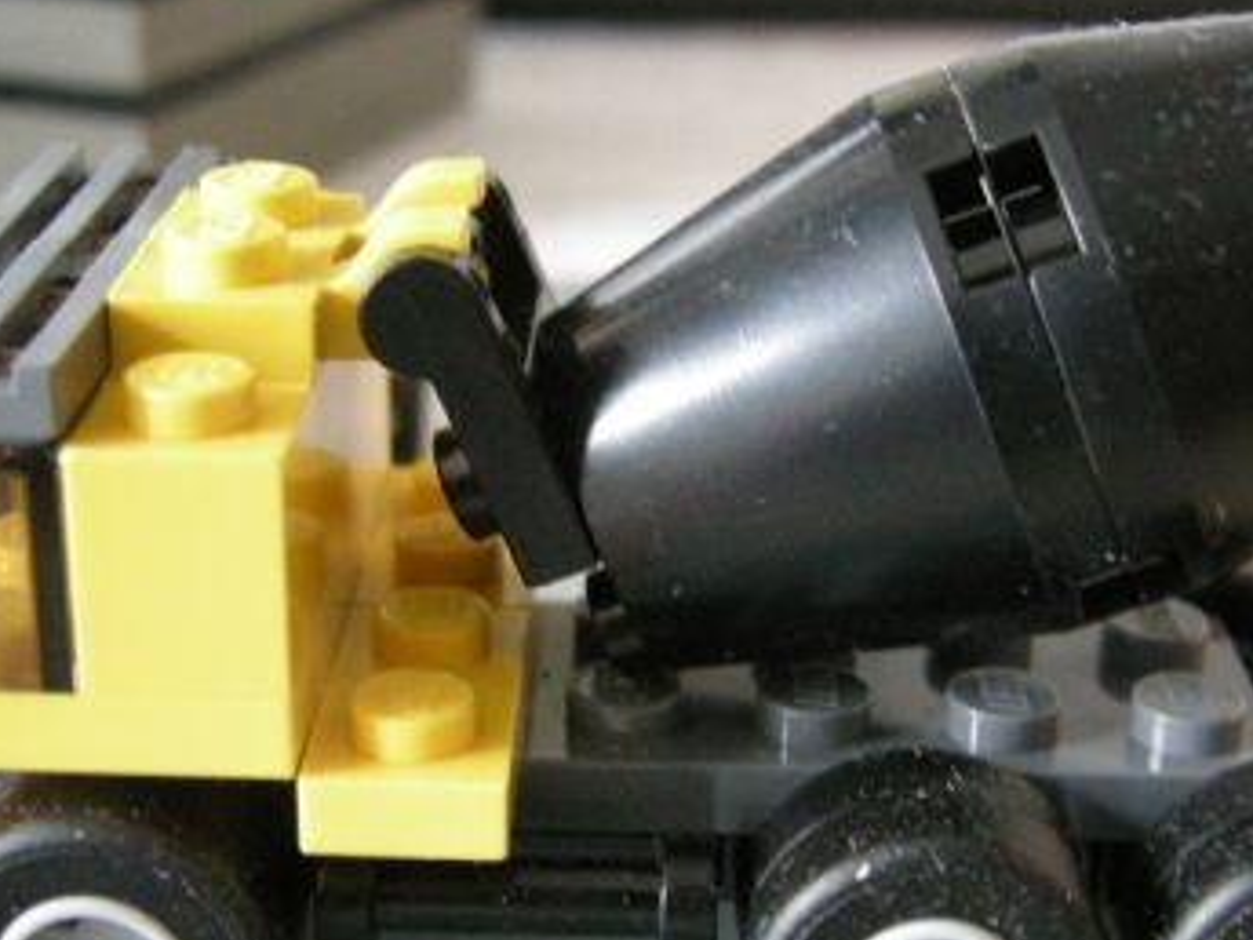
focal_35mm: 67
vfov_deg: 21.9
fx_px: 2425
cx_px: 794
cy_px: 532
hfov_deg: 28.8
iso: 400
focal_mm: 7.5
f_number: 2.7
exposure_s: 1/19
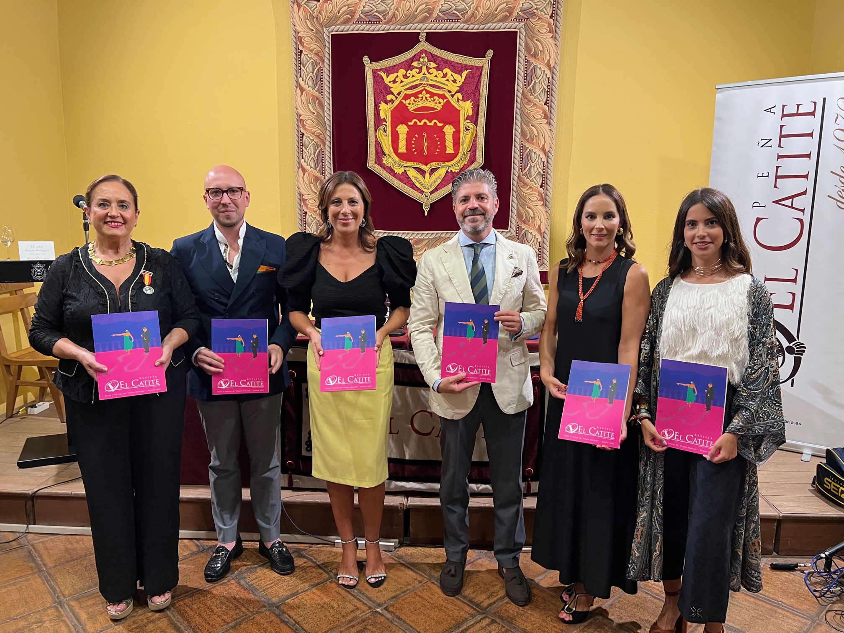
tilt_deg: -9.3
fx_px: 634
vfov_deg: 53.1
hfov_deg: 67.3
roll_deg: -0.5
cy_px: 316
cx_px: 422
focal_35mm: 26
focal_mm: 5.7
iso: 250
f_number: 1.5
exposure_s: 1/50
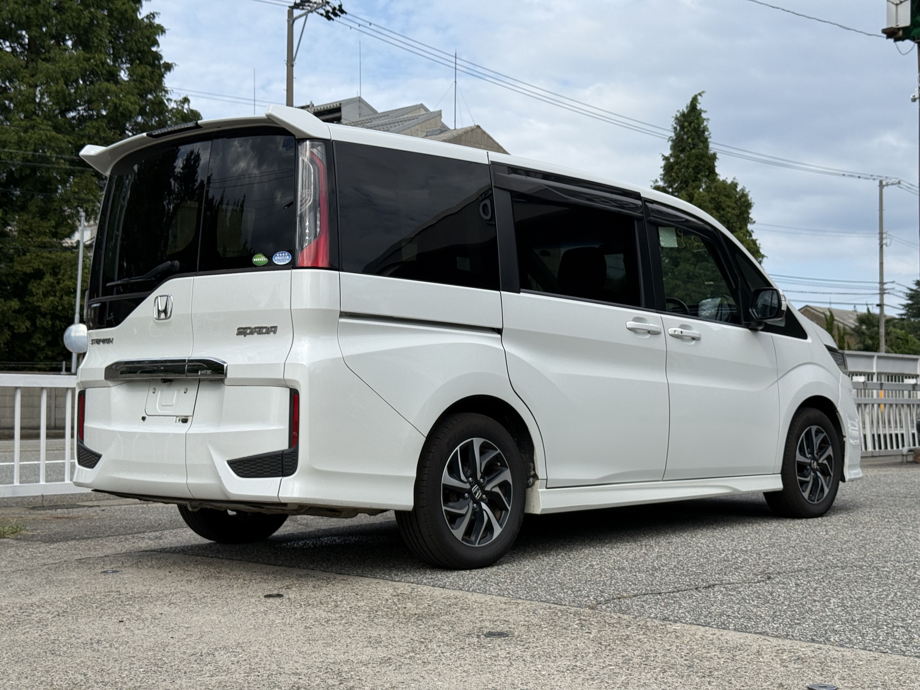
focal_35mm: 48
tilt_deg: +3.1
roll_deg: +0.1
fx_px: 1276
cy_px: 345
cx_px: 460
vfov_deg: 30.3
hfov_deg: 39.7
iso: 64
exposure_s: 1/4878
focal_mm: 6.76
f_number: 1.78
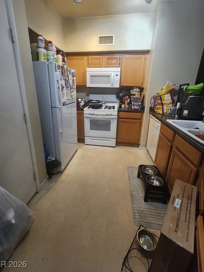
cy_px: 126
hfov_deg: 85.6
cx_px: 98
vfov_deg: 101.9
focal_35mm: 14
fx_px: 110
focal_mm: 2.2
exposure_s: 1/30
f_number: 2.2
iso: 640
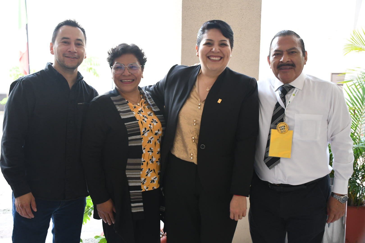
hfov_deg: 48.5
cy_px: 122
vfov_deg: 33.4
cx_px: 182
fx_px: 406
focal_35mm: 40
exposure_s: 1/125
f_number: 4.5
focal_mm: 27
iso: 1250
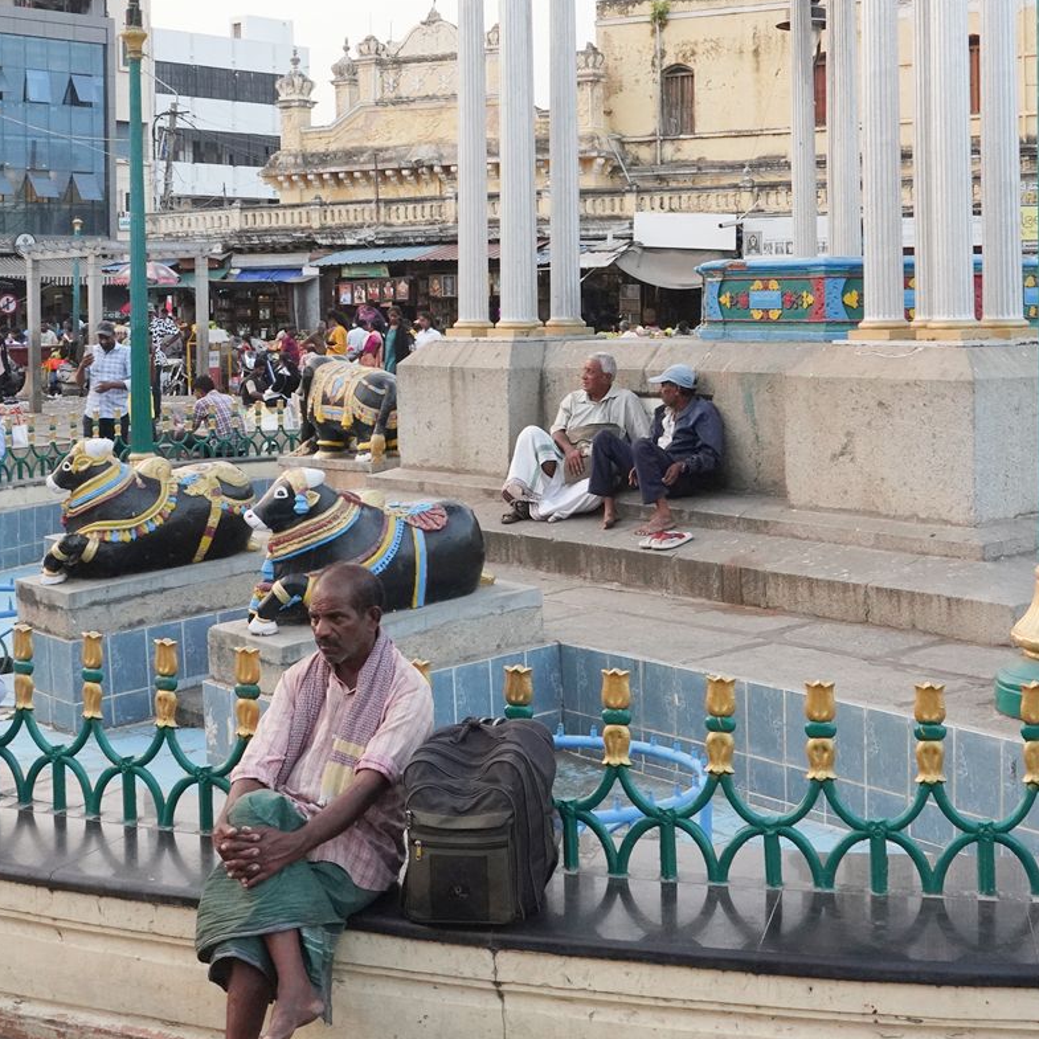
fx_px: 1766
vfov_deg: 32.4
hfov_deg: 32.8
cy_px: 302
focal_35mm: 52
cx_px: 555
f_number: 16
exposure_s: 1/80
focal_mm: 24
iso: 3200
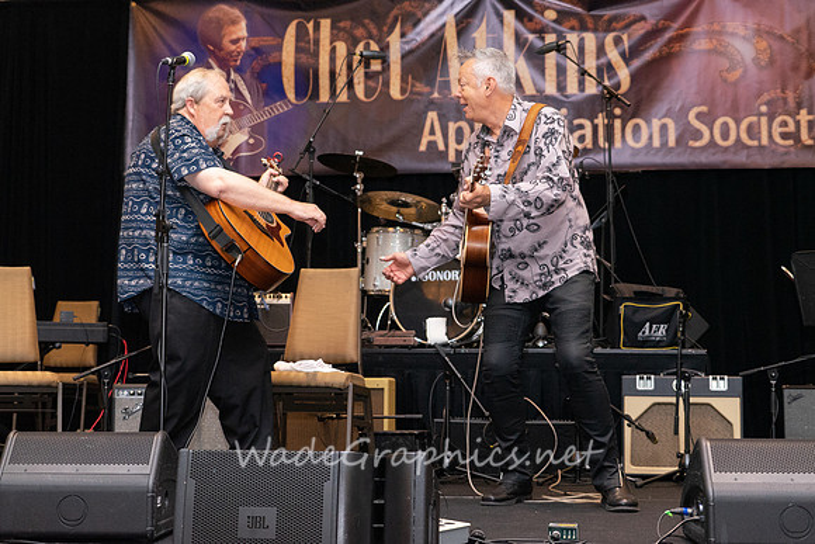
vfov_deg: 21.3
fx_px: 1443
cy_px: 227
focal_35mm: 64
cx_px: 399
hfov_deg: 31.5
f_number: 4.5
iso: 4000
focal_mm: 54
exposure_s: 1/200
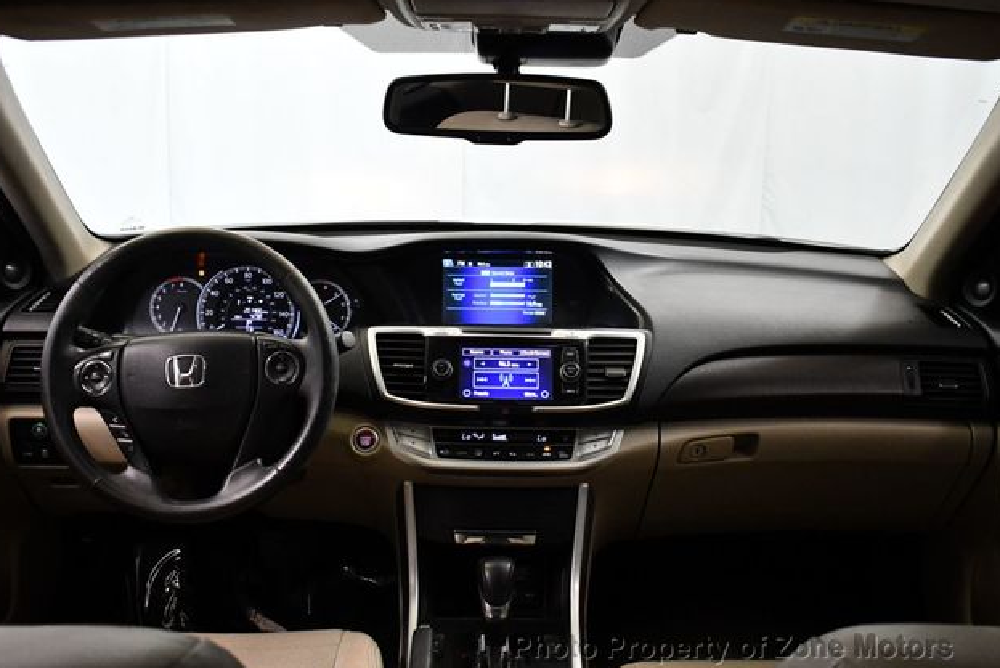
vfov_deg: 36.0
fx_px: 1028
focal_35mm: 37
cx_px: 493
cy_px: 334
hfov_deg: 51.9
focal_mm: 18
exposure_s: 1/125
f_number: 3.5
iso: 2500
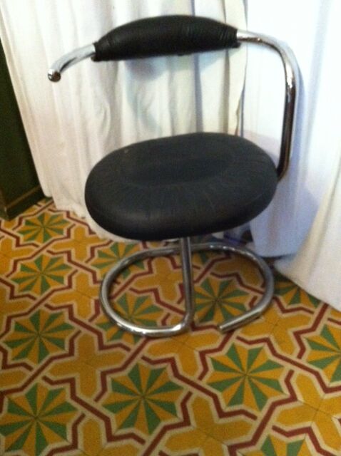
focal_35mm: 35
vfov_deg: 52.7
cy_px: 228
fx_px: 461
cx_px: 170
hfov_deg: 40.6
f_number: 2.8
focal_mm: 3.85
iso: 1000
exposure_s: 1/15
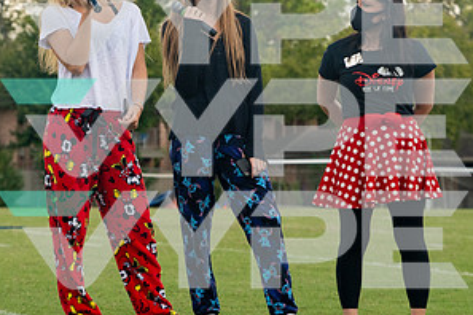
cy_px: 121
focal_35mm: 152
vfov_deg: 9.0
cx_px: 82
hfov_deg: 13.4
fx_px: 1997
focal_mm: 65
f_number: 3.5
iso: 800
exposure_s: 1/800
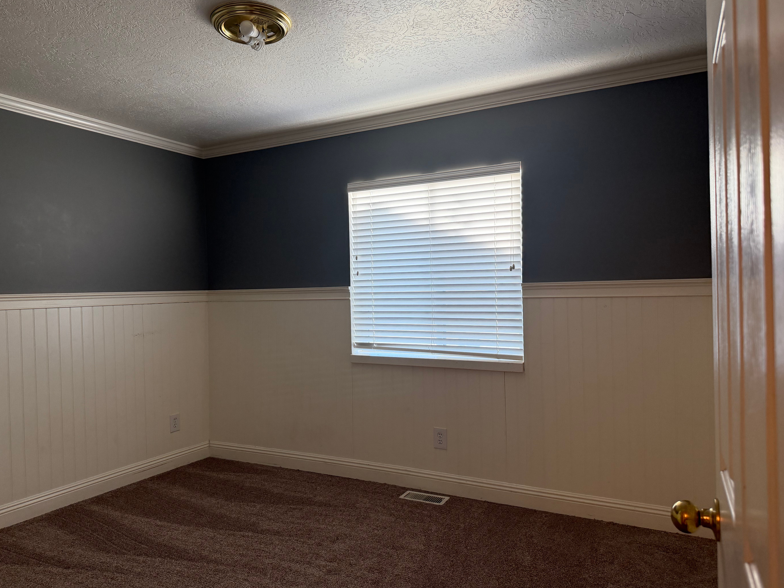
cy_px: 293
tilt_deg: -0.7
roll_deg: +1.0
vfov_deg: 54.9
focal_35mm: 25
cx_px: 383
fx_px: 566
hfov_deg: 69.4
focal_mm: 6.76
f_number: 1.78
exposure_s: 1/120
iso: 250
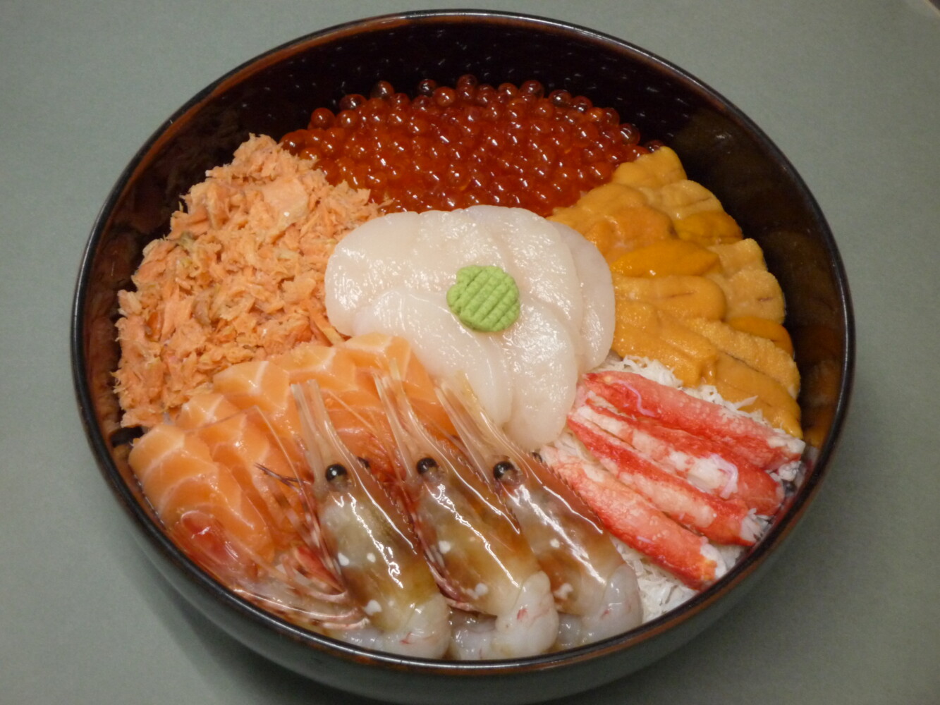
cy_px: 352
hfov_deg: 18.0
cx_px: 470
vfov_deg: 13.6
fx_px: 2960
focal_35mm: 109
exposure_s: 1/15
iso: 400
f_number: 5.7
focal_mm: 19.2
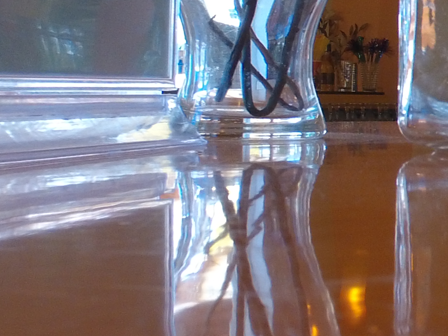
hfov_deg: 19.0
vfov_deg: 17.1
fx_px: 1113
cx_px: 735
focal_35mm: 86
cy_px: 93
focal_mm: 3.61
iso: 154
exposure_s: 1/50
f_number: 2.8
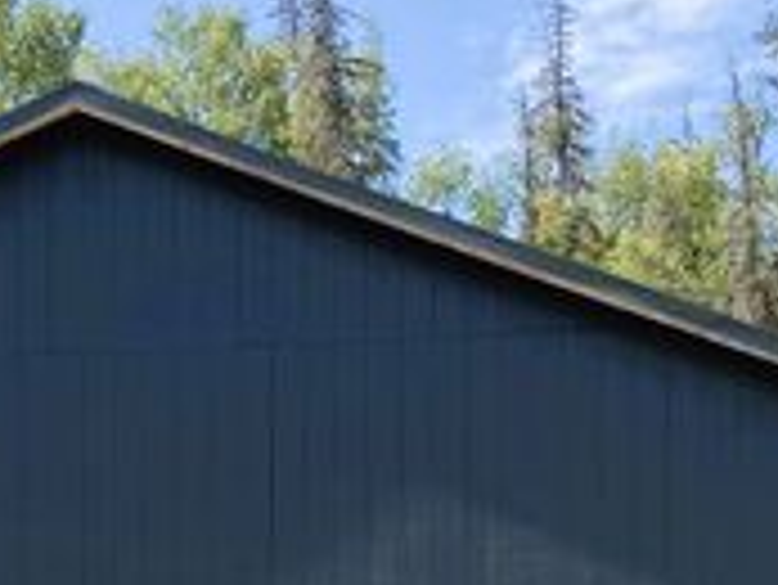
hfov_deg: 18.8
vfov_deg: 13.6
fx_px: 2339
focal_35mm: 104
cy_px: 803
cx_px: 198
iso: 32
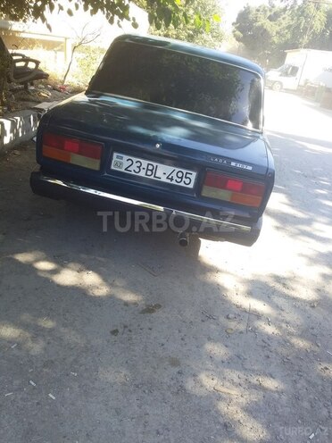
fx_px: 396
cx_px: 166
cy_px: 222
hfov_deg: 45.4
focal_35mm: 31
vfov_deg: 58.4
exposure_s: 1/188
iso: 40
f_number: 2.2
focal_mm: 3.3
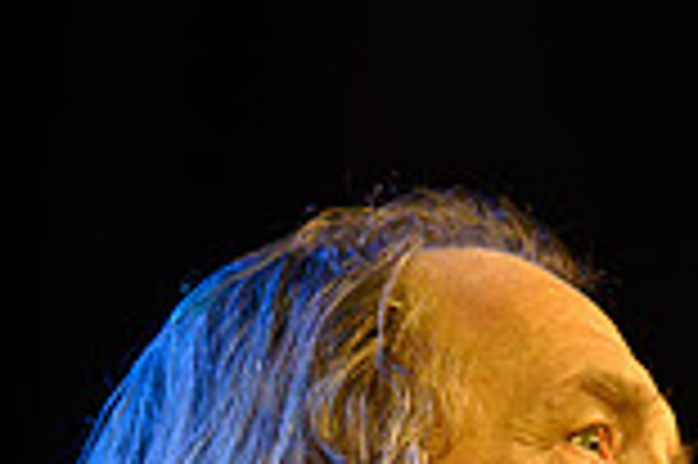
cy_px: 832
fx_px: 14952
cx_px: 628
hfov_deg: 2.7
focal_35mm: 772
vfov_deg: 1.8
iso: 6400
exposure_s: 1/250
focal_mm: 200
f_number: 2.8
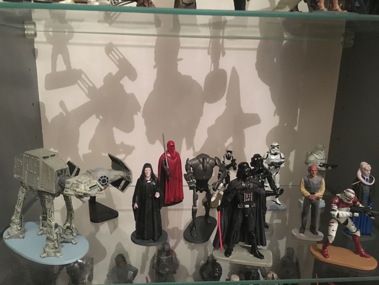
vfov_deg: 48.2
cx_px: 190
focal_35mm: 29
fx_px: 318
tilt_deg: -13.8
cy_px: 142
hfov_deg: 61.7
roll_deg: -0.9
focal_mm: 4.15
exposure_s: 1/17
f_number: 2.2
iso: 400
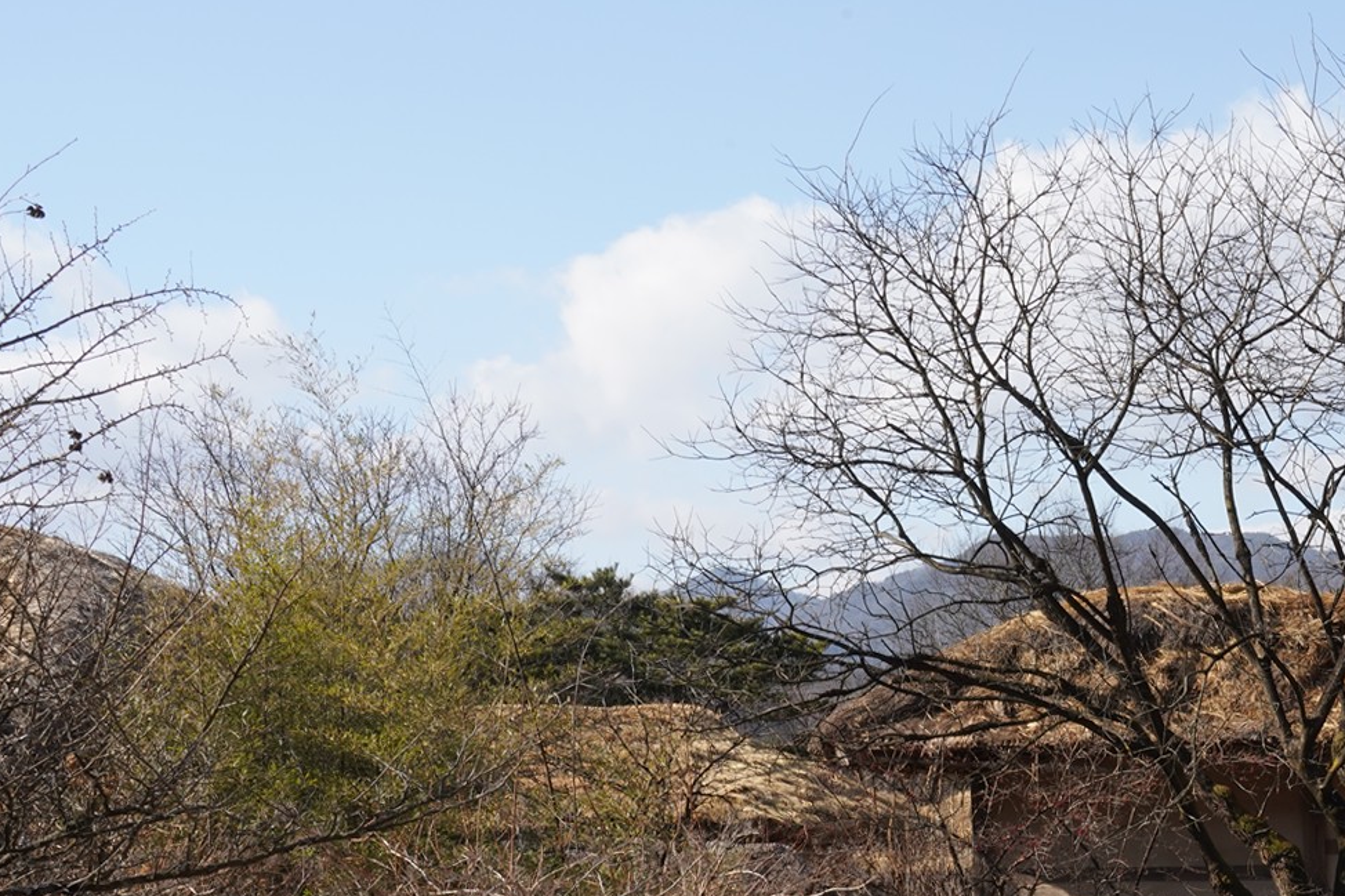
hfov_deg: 25.6
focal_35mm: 76
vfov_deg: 17.5
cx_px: 1279
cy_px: 906
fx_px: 2839
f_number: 22
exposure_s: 1/100
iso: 400
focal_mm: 37
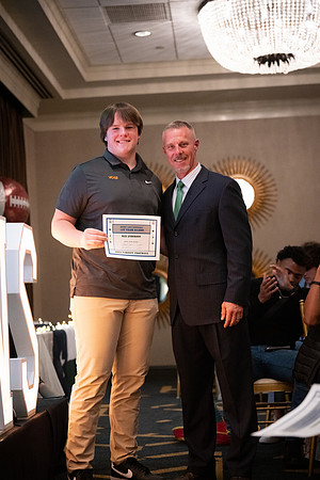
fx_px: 933
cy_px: 240
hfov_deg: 19.5
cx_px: 160
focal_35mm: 70
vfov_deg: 28.8
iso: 12800
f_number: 2.8
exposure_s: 1/320
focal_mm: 70
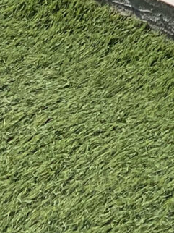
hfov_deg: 6.7
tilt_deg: -8.2
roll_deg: +0.9
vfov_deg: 7.3
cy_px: -668
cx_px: 464
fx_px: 1389
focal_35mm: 207
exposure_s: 1/3610
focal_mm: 4.25
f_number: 1.8
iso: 32
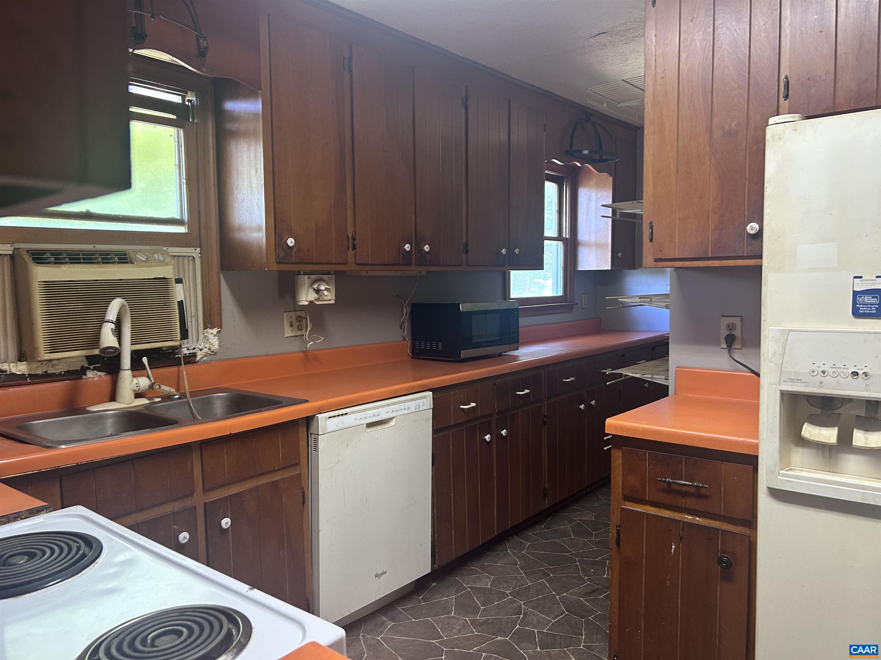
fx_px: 662
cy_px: 330
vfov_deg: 53.1
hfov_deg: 67.3
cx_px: 440
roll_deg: +0.8
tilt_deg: -3.9
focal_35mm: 26
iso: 160
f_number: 1.5
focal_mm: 5.7
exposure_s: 1/60
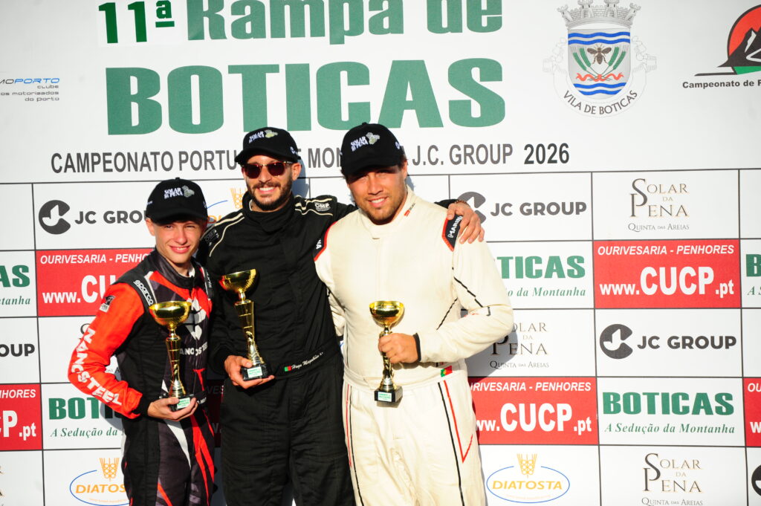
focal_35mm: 150
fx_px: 3168
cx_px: 380
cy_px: 253
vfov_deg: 9.1
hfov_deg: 13.7
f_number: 2.8
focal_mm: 150
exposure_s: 1/8000
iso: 400
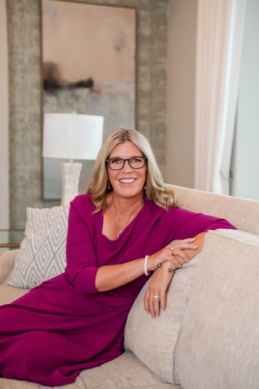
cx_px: 130
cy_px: 194
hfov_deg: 27.0
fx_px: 540
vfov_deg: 39.6
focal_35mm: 50
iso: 1000
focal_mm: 50
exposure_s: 1/125
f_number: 2.5
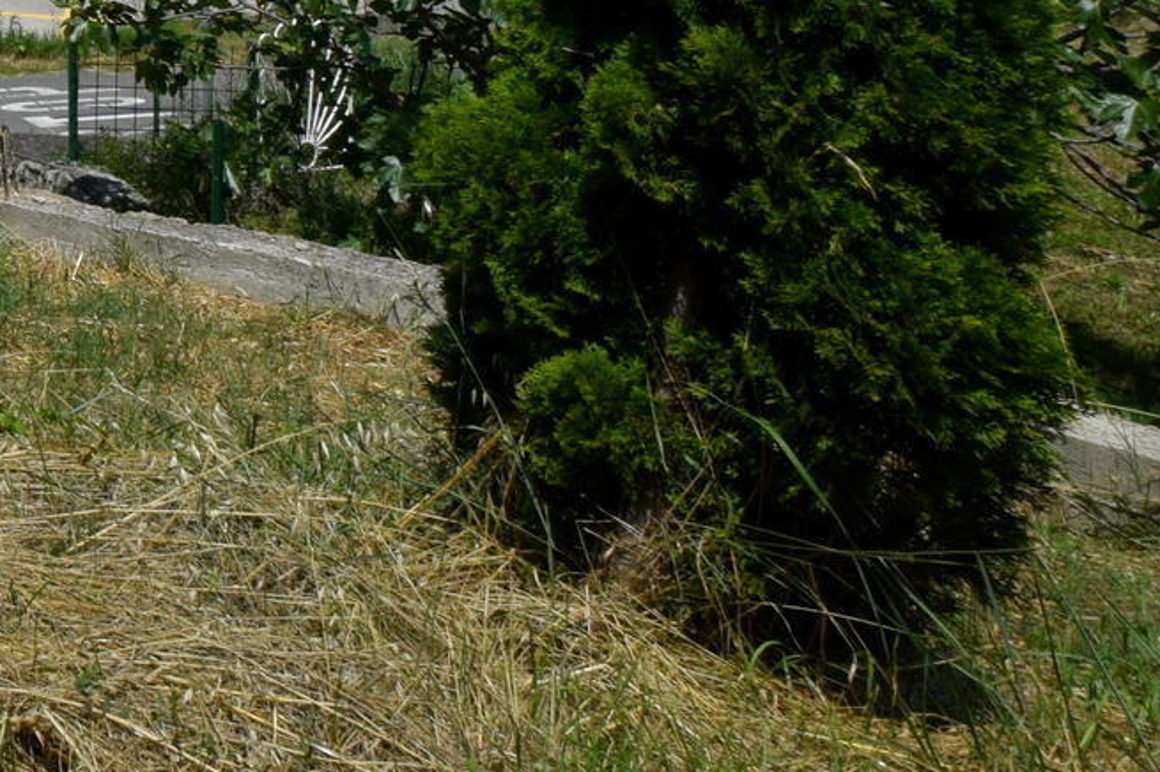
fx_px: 1771
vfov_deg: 19.1
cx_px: -843
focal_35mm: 55
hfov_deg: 23.1
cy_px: -597
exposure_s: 1/500
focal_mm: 10
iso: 200
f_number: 11
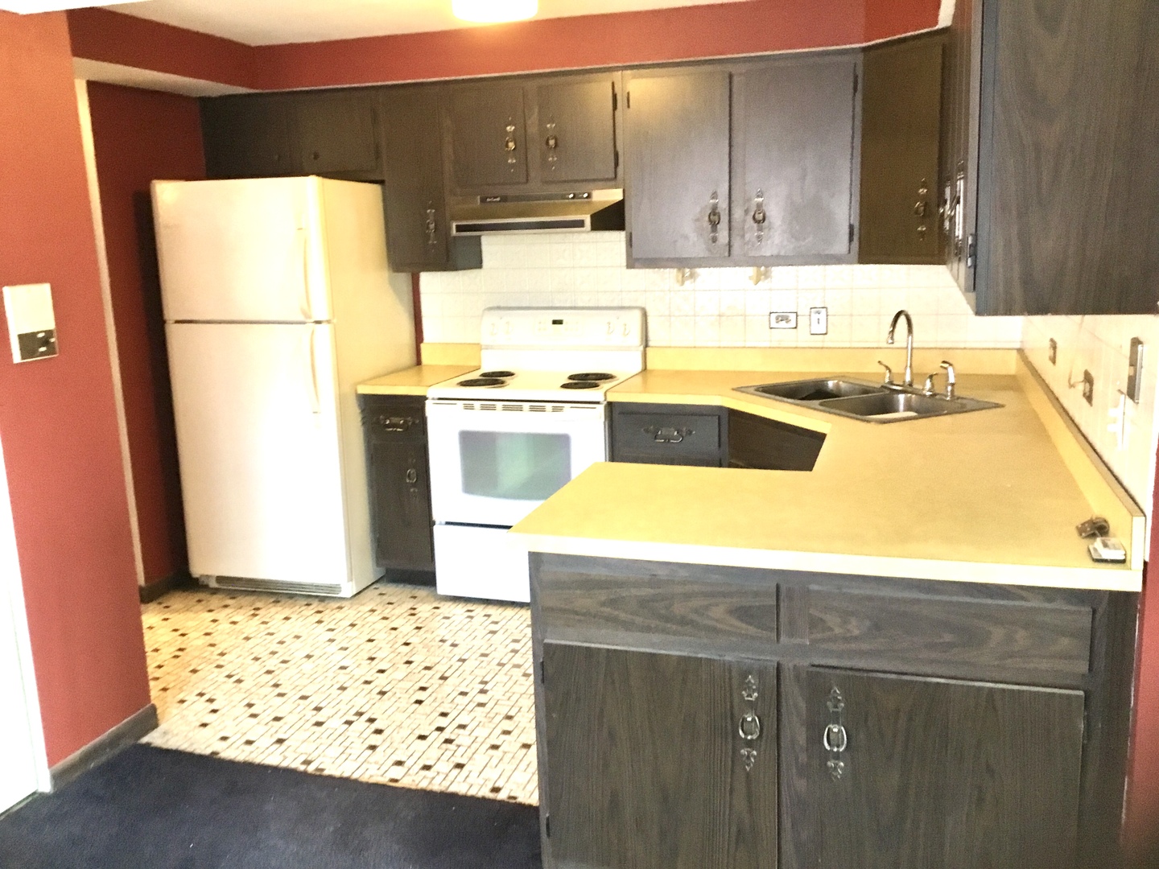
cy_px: 434
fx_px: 1038
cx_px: 580
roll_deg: +2.4
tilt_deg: -9.8
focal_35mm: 31
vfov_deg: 45.4
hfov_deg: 58.4
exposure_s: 1/24
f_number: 2.4
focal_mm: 3.3
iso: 200
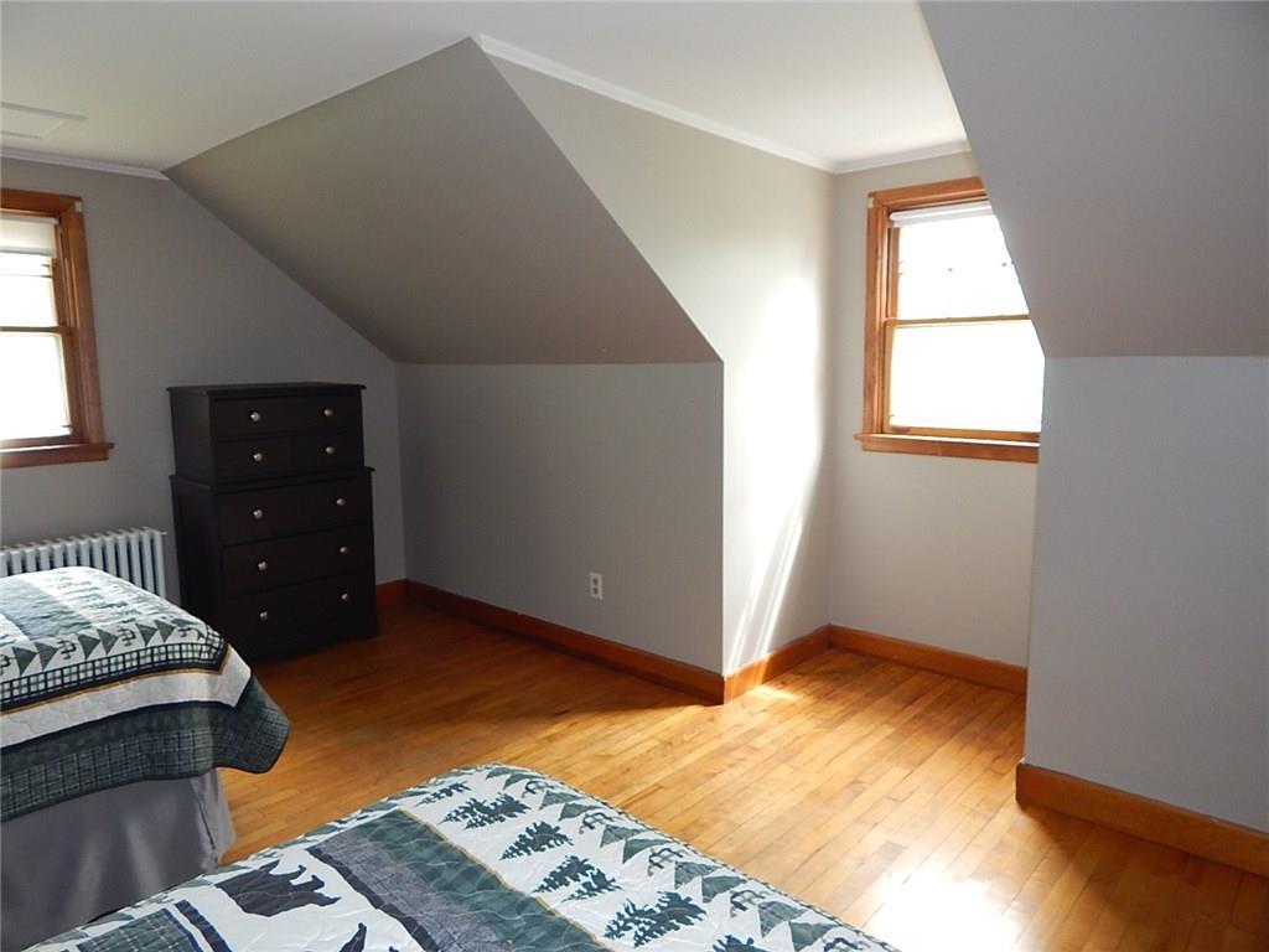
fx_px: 807
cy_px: 476
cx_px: 634
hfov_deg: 76.4
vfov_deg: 61.1
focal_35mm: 22
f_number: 3
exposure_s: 1/30
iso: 200
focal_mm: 4
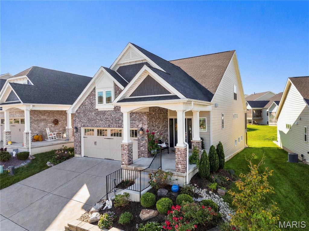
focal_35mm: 24
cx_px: 154
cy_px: 116
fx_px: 214
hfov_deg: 71.6
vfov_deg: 56.8
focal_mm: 8.7
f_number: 1.8
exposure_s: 1/6000
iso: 400
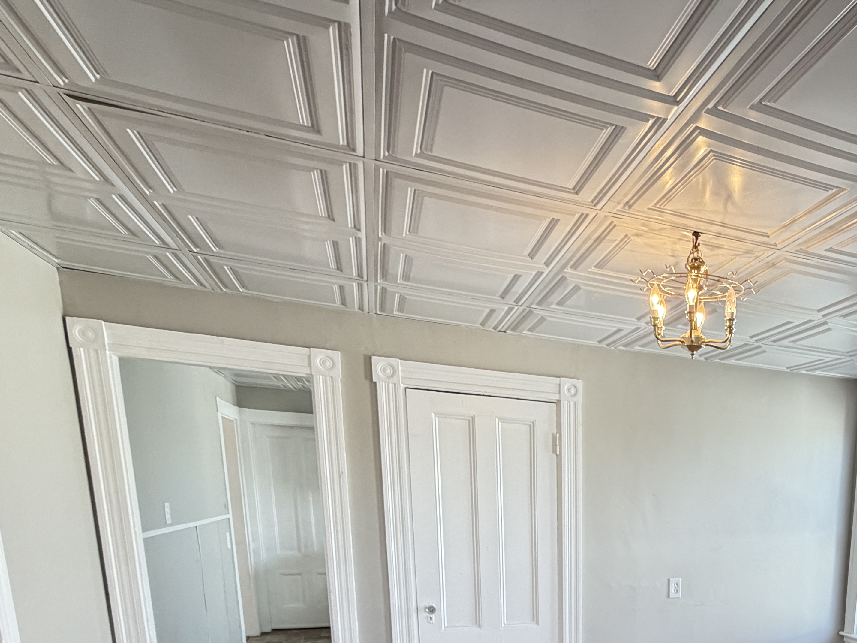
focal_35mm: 28
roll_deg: -1.5
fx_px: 693
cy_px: 640
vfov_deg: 43.0
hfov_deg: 57.3
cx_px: 719
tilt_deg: -12.6
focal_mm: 2.22
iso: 200
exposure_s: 1/120
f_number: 2.2
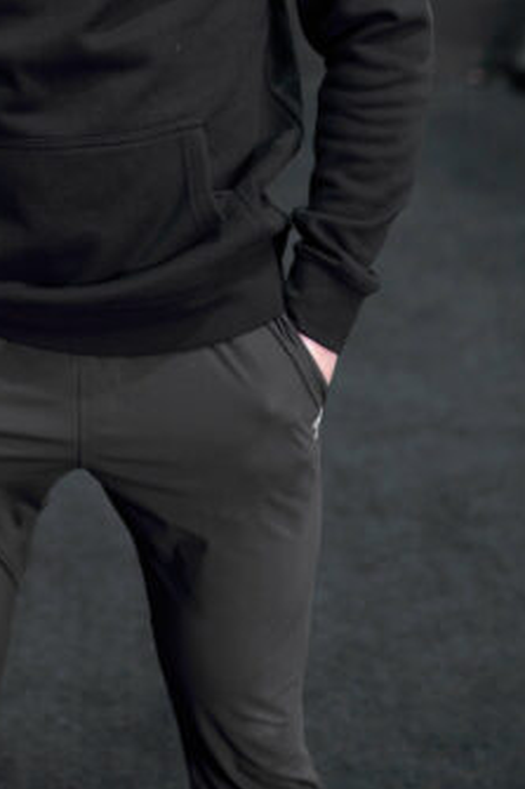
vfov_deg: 17.7
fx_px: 2343
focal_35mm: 107
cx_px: 58
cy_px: -285
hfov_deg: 12.7
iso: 1000
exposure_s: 1/250
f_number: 1.4
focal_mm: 35
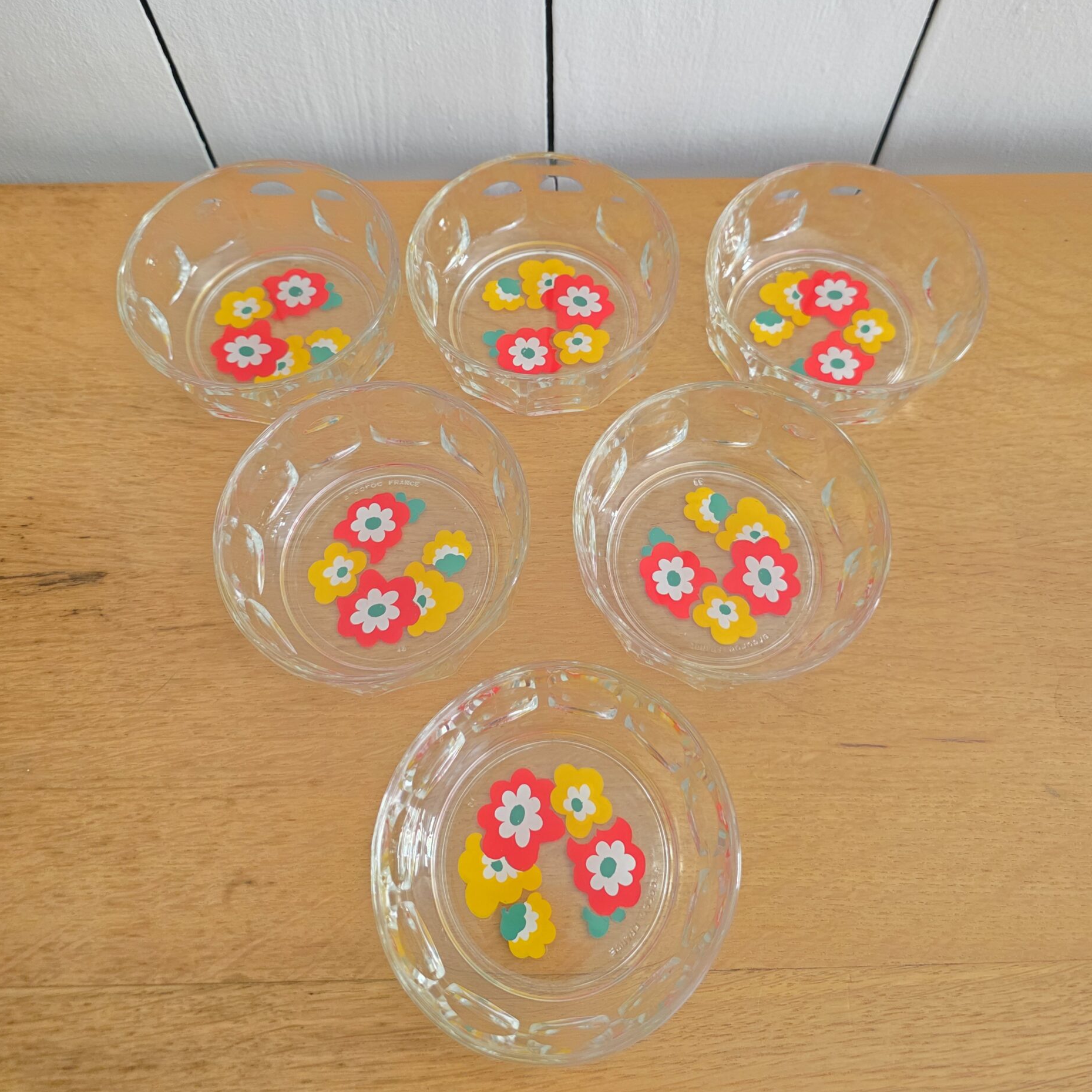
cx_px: 561
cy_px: 393
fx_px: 999
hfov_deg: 57.3
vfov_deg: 56.4
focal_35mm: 28
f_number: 1.7
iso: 1600
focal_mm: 6.3
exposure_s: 1/60
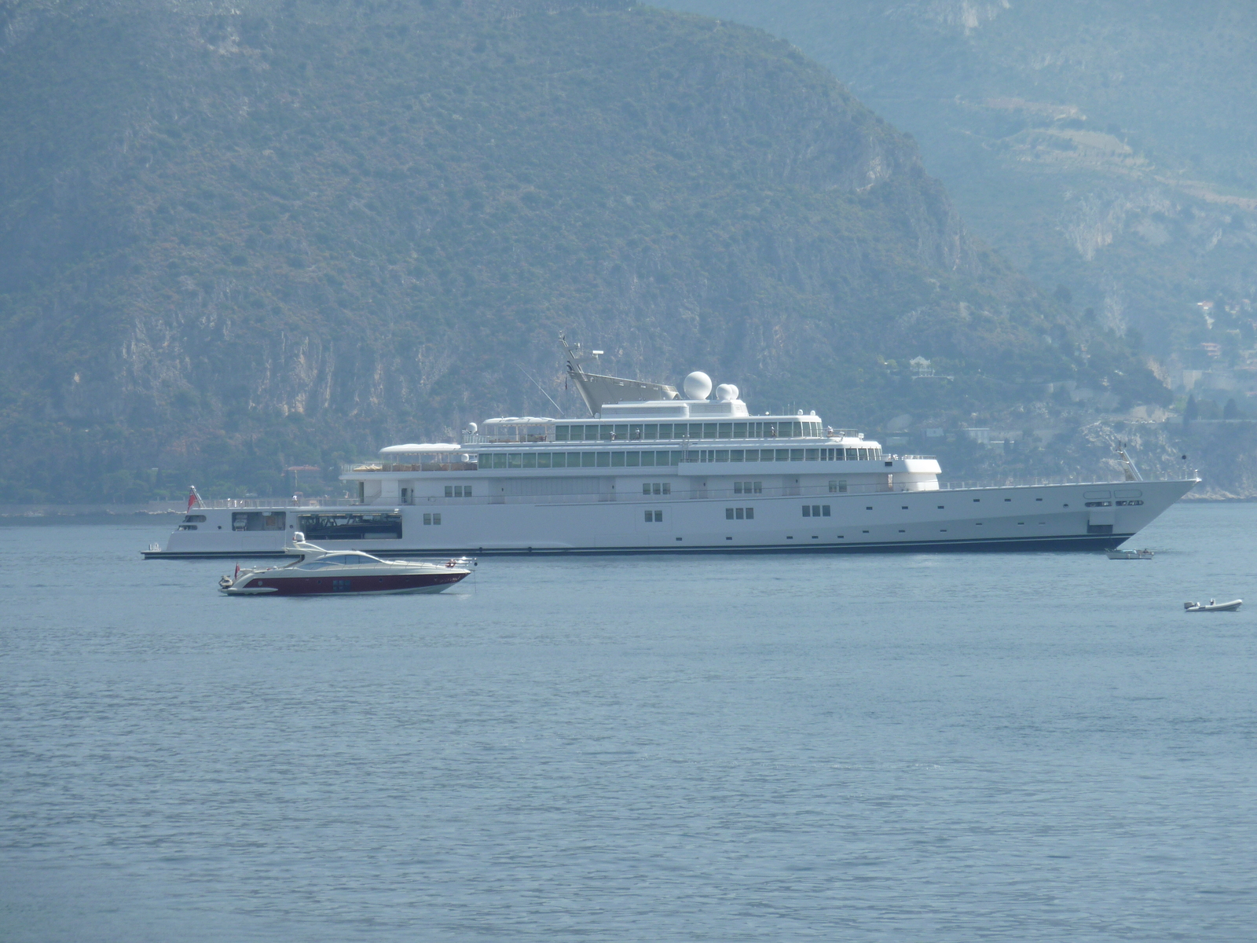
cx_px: 628
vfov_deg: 7.6
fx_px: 7117
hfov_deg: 10.1
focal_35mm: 196
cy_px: 472
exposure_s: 1/500
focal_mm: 32.1
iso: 80
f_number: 5.6
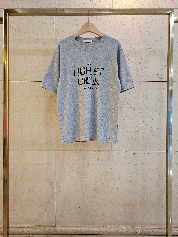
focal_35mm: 25
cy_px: 118
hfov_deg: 54.9
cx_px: 89
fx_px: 171
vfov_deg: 69.4
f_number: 1.8
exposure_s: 1/120
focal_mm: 5.23
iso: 250
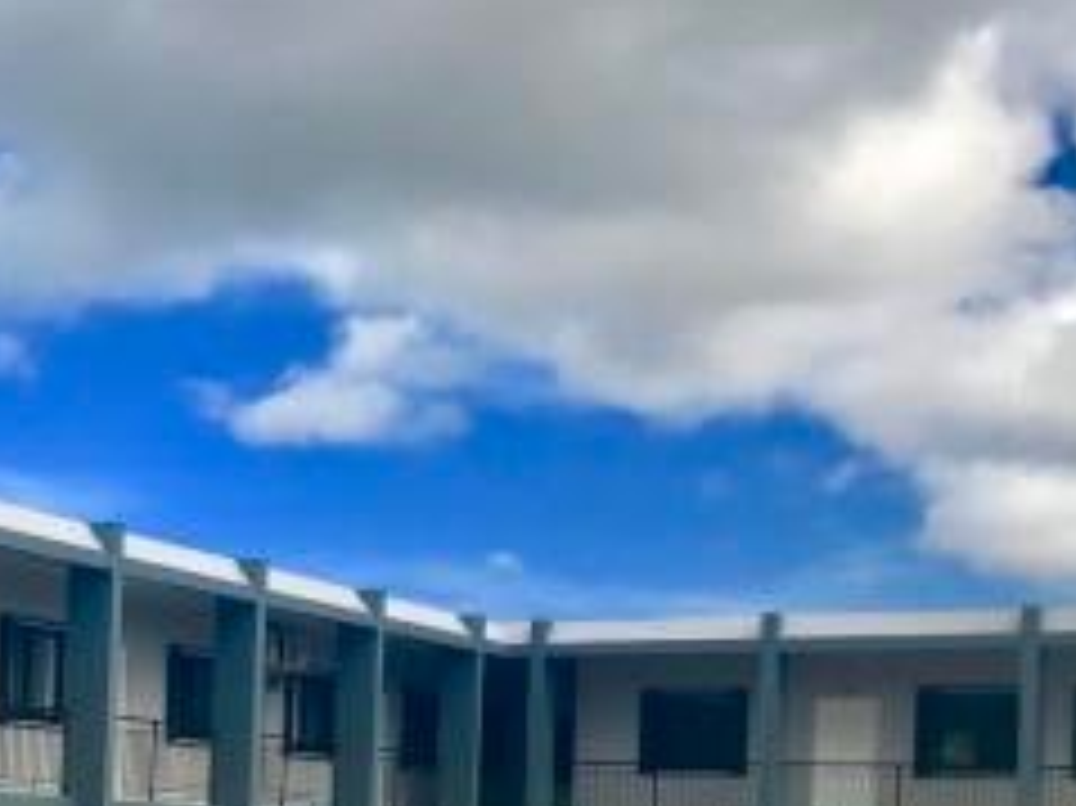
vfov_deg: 19.0
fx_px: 2330
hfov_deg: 24.9
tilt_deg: +1.3
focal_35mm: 75
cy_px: 838
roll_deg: -1.2
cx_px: 18
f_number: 1.8
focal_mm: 3.99
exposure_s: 1/3195
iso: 20
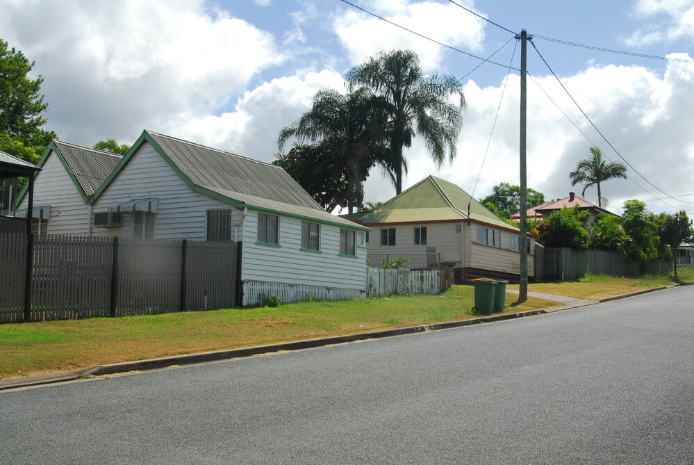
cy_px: 232
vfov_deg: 30.0
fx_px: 869
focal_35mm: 45
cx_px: 347
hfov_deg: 43.6
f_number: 16
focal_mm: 30
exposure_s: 1/60
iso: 100
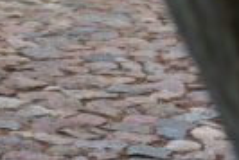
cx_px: -383
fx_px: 1535
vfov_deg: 5.9
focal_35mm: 231
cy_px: -25
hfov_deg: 8.0
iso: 125
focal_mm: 40
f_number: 4.7
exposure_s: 1/60
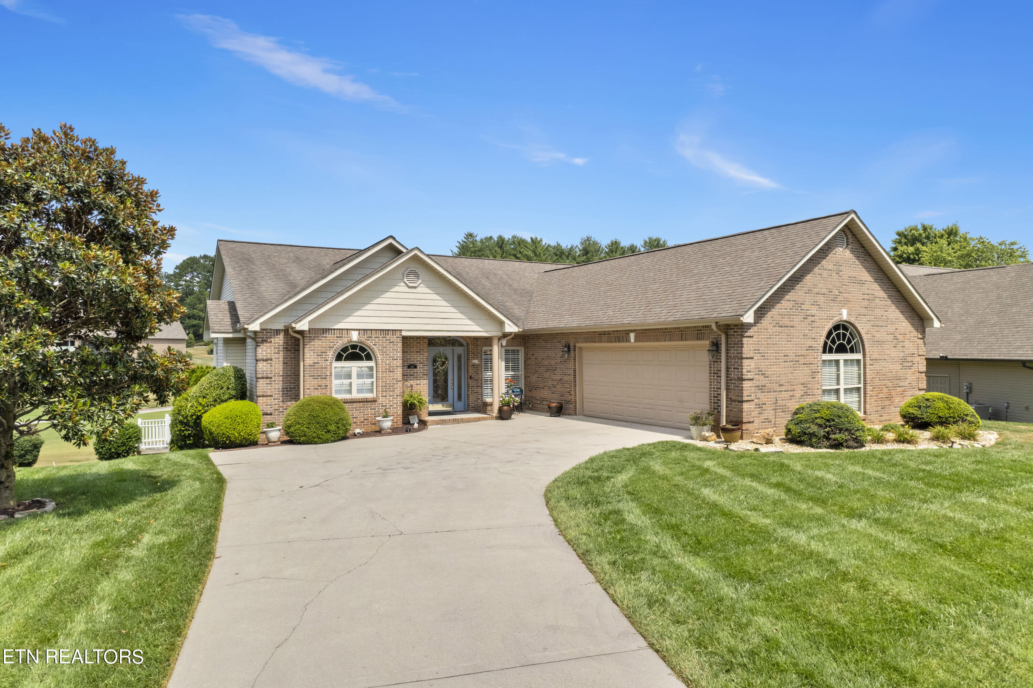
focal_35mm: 22
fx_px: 631
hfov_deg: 78.6
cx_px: 516
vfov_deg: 57.2
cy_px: 344
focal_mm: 8.38
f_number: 2.8
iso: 100
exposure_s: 1/160
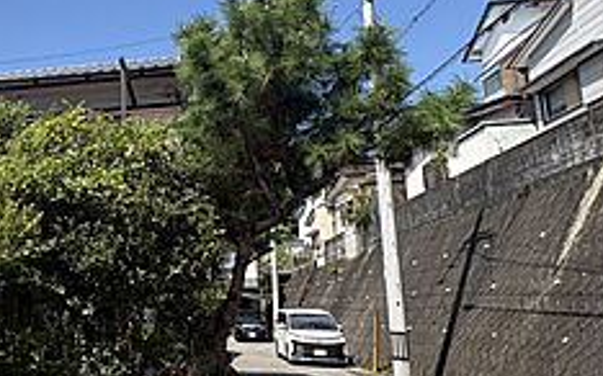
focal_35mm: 38
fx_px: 624
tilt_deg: +11.3
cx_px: 13
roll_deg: +0.1
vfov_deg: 33.5
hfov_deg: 44.6
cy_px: 193
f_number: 2.2
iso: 40
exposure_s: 1/889
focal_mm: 2.22
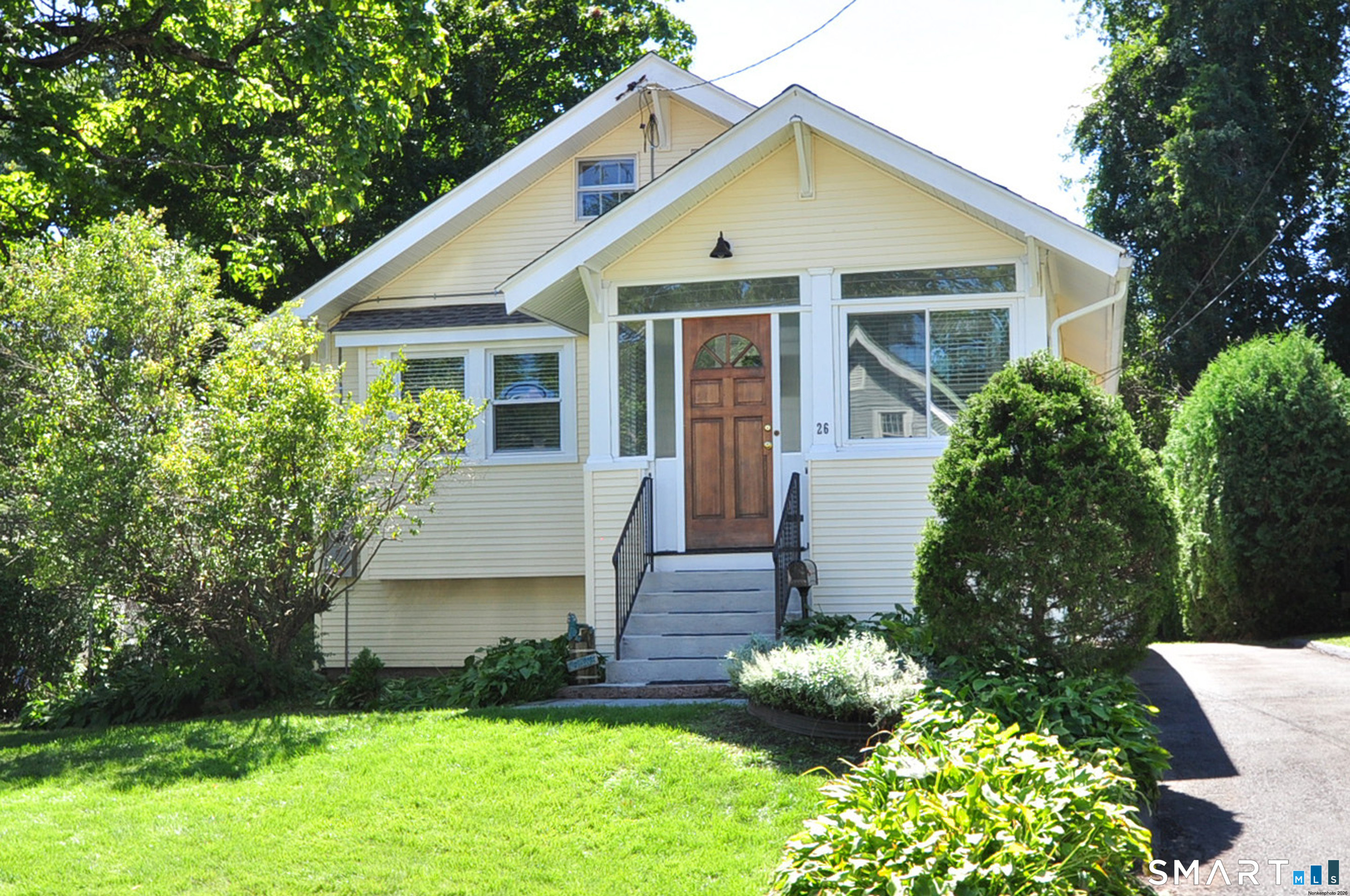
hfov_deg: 62.0
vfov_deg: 43.5
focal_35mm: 30
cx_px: 675
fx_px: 1124
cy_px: 448
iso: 250
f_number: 8
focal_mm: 20
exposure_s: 1/160
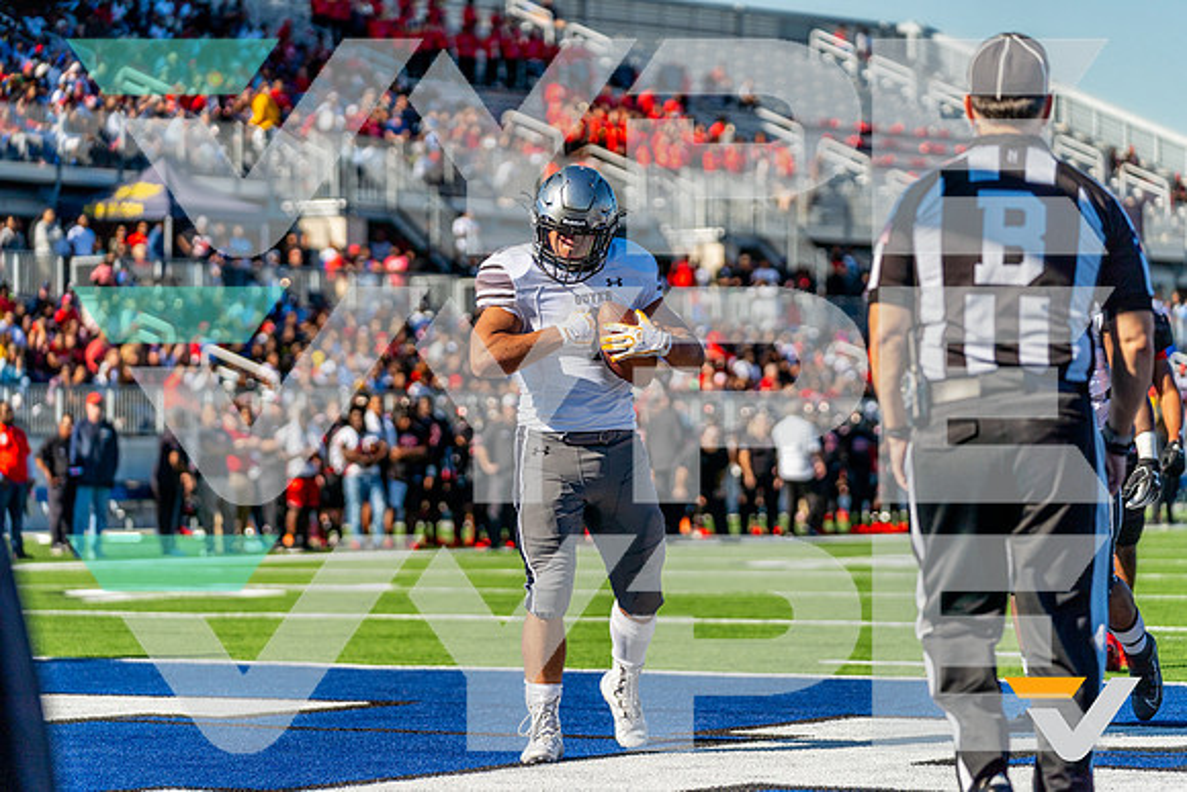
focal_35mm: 116
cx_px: 594
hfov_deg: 17.6
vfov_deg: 11.8
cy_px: 396
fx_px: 3825
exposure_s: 1/3200
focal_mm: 116
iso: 400
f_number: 3.2
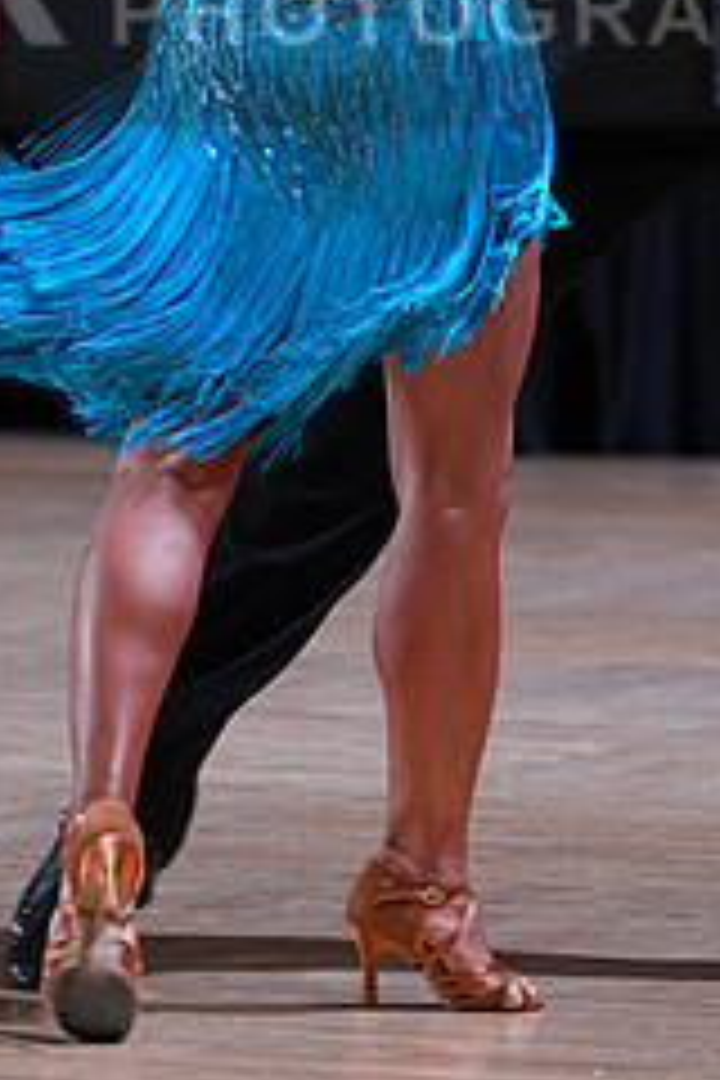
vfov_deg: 5.8
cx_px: 385
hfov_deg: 3.9
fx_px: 10709
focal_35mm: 357
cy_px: -22
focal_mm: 148
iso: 640
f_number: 4
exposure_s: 1/250
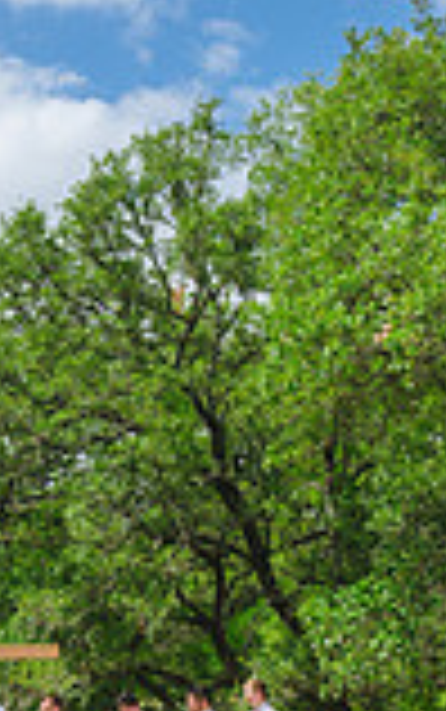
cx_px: -106
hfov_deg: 13.8
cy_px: 487
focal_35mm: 92
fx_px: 1786
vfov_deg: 22.4
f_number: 6.3
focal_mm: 24
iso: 125
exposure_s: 1/500
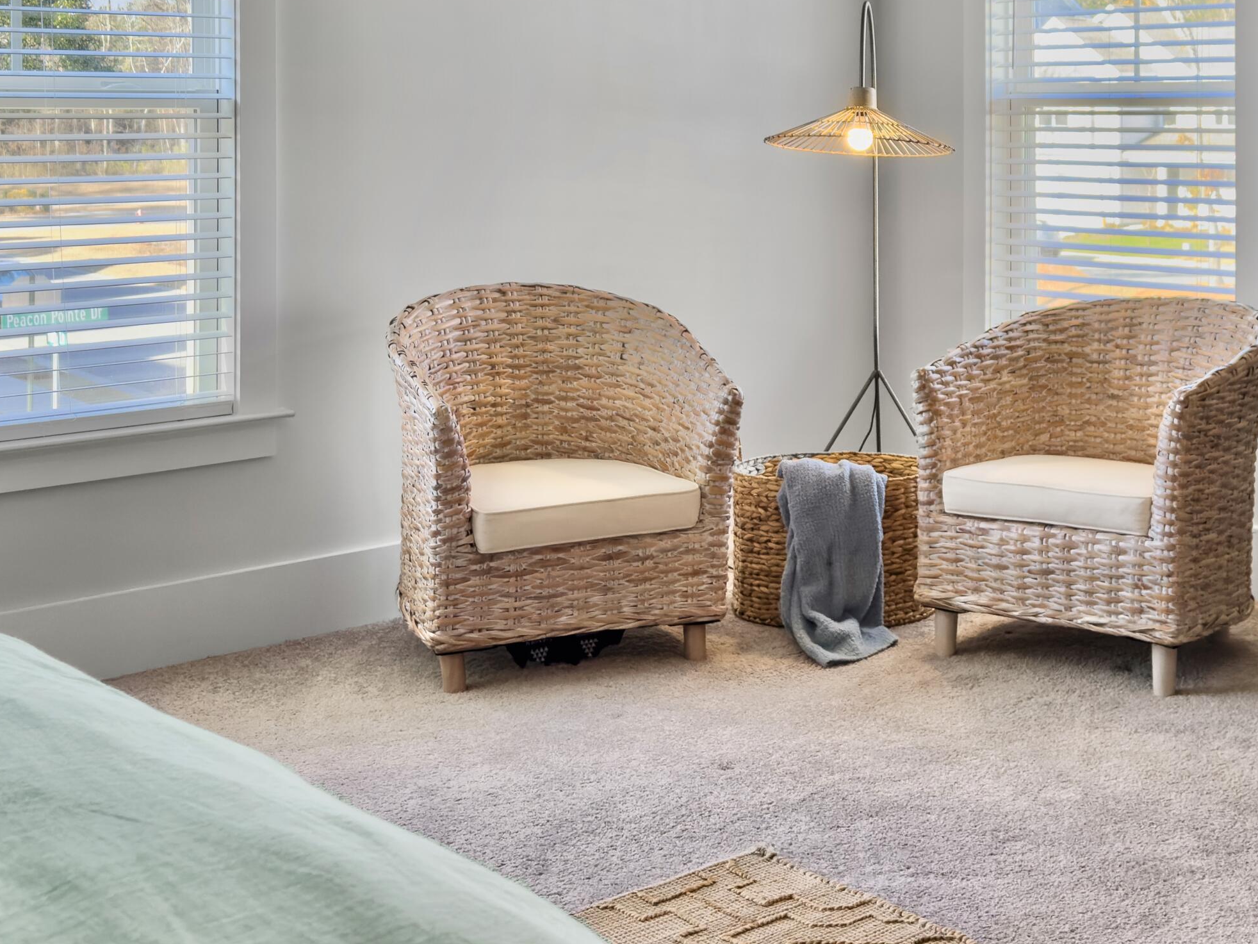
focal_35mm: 55
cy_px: 230
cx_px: 902
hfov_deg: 34.4
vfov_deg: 26.2
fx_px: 1999
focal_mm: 6.76
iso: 100
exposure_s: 1/190
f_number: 1.8
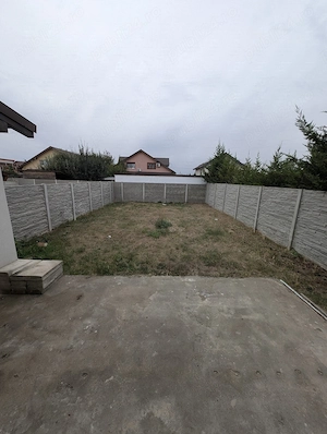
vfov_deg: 110.4
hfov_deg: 94.7
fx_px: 151
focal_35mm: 12
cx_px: 164
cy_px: 217
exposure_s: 1/141
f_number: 1.95
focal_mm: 2.23
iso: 41
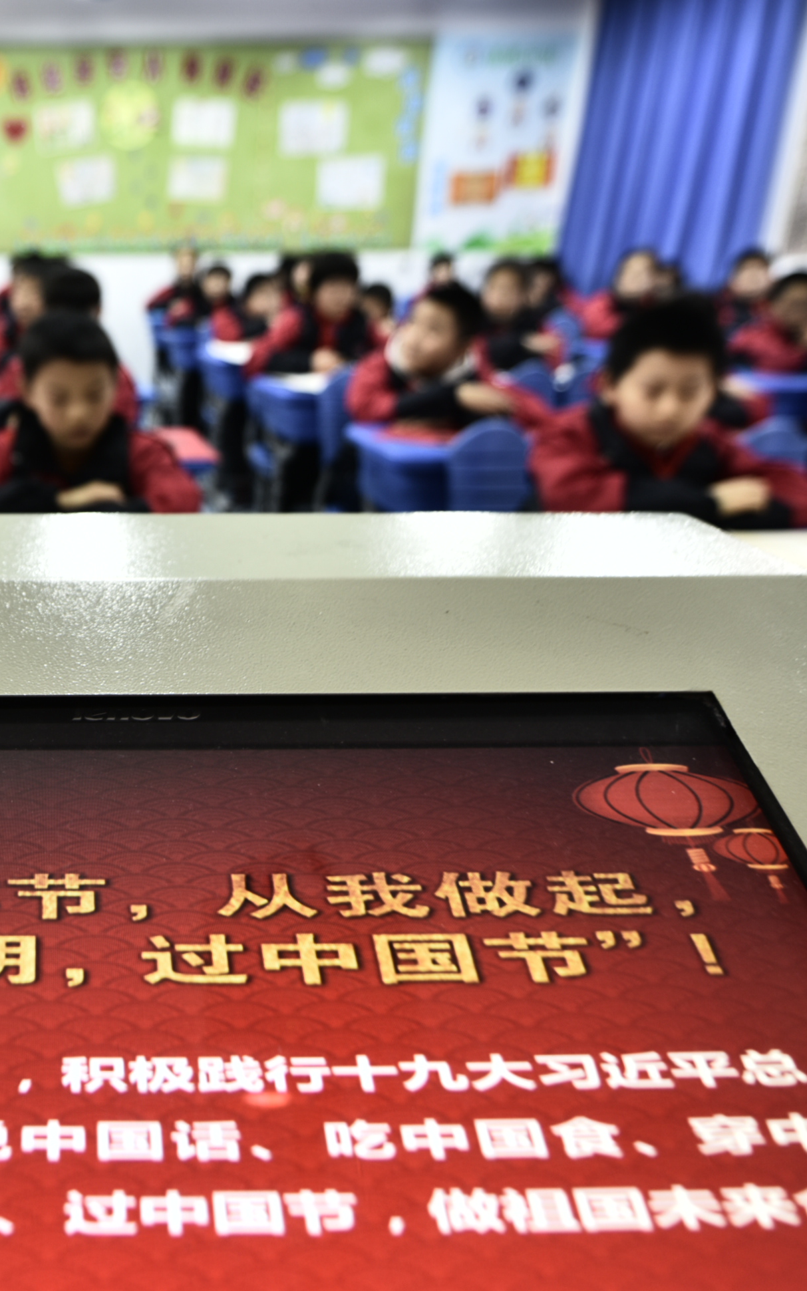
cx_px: 41
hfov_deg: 39.2
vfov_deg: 64.4
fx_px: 1021
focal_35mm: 29
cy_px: 561
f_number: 2.8
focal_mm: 15
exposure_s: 1/20
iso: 100
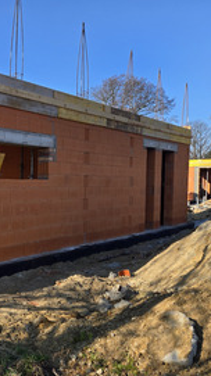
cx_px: -39
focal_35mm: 37
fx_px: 369
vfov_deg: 54.0
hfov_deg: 28.1
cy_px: 196
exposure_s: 1/2921
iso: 64
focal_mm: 5.4
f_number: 1.8
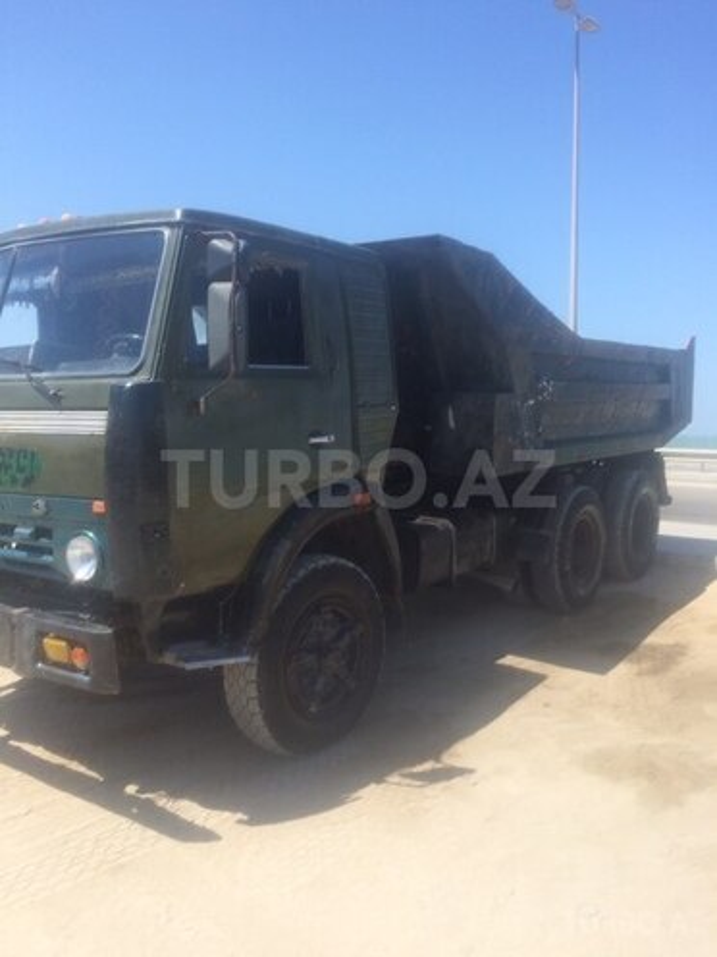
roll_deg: +0.3
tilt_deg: -4.9
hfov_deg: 48.2
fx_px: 801
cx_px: 358
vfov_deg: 61.7
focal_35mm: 29
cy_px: 478
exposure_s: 1/1414
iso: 32
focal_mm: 4.15
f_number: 2.2
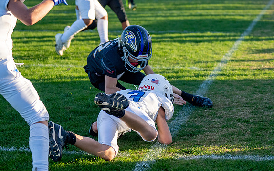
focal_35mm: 131
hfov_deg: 15.9
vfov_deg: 10.0
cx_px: 163
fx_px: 978
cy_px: 109
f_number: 2.8
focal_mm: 70
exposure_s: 1/3200
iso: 320
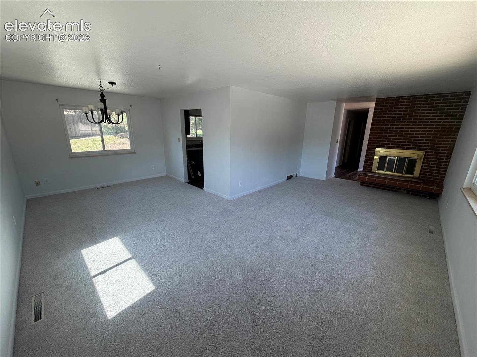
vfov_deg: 85.7
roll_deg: -0.6
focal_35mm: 14
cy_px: 178
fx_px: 193
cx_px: 238
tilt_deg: -15.2
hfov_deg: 102.1
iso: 100
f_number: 2.2
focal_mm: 2.22
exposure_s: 1/121
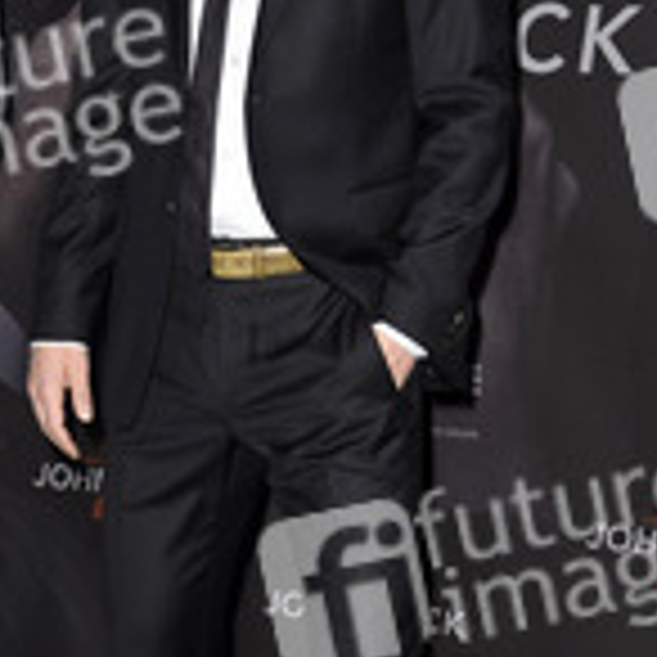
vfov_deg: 11.1
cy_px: 342
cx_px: 81
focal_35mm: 158
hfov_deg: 11.0
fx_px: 3393
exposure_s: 1/160
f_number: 5
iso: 800
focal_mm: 68
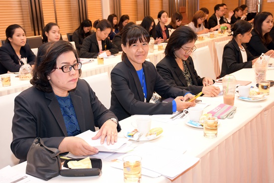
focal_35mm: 48
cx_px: 137
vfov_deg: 28.1
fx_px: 365
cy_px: 92
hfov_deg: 41.1
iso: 1000
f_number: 5.6
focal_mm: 32
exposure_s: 1/60
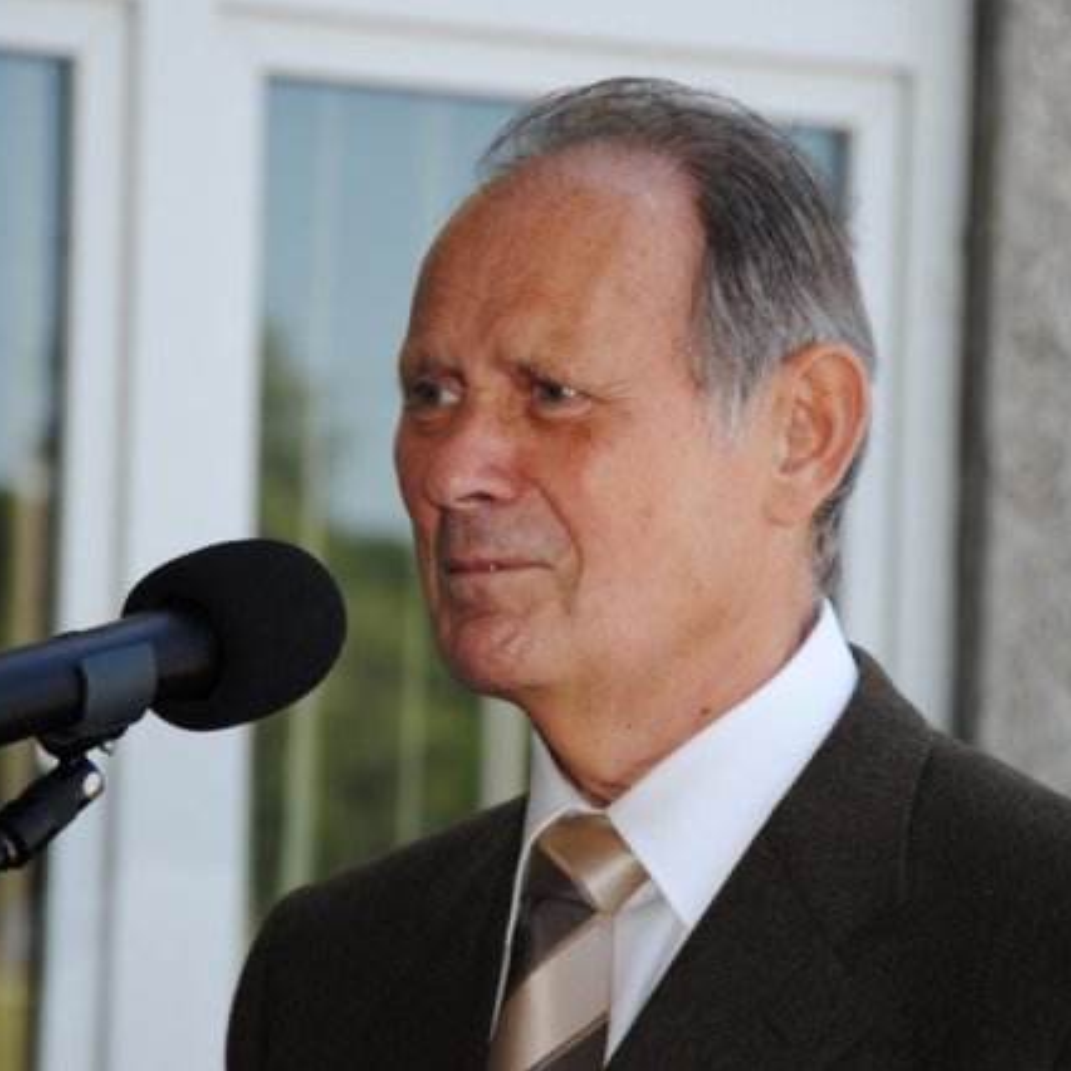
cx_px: 530
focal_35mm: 202
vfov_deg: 8.7
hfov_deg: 8.7
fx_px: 7058
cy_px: 534
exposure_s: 1/125
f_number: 5.6
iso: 125
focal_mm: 105
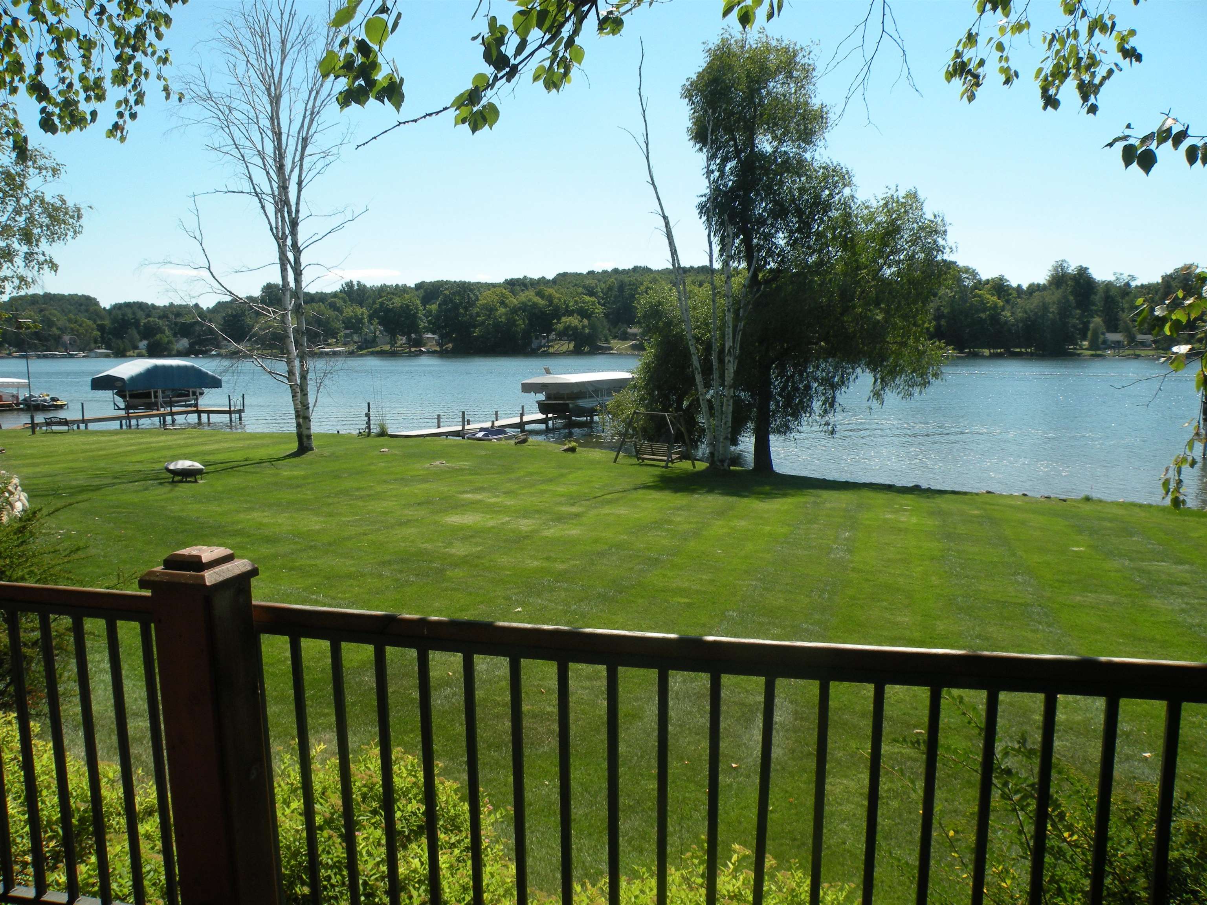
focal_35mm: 27
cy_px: 452
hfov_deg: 65.3
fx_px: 941
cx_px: 604
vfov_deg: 51.4
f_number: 5.6
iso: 64
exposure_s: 1/259
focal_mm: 4.7
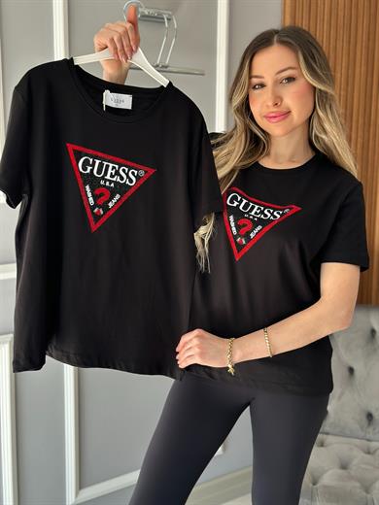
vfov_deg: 39.7
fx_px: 701
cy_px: 252
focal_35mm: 48
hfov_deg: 30.3
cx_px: 190
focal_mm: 6.86
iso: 64
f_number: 1.78
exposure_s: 1/167
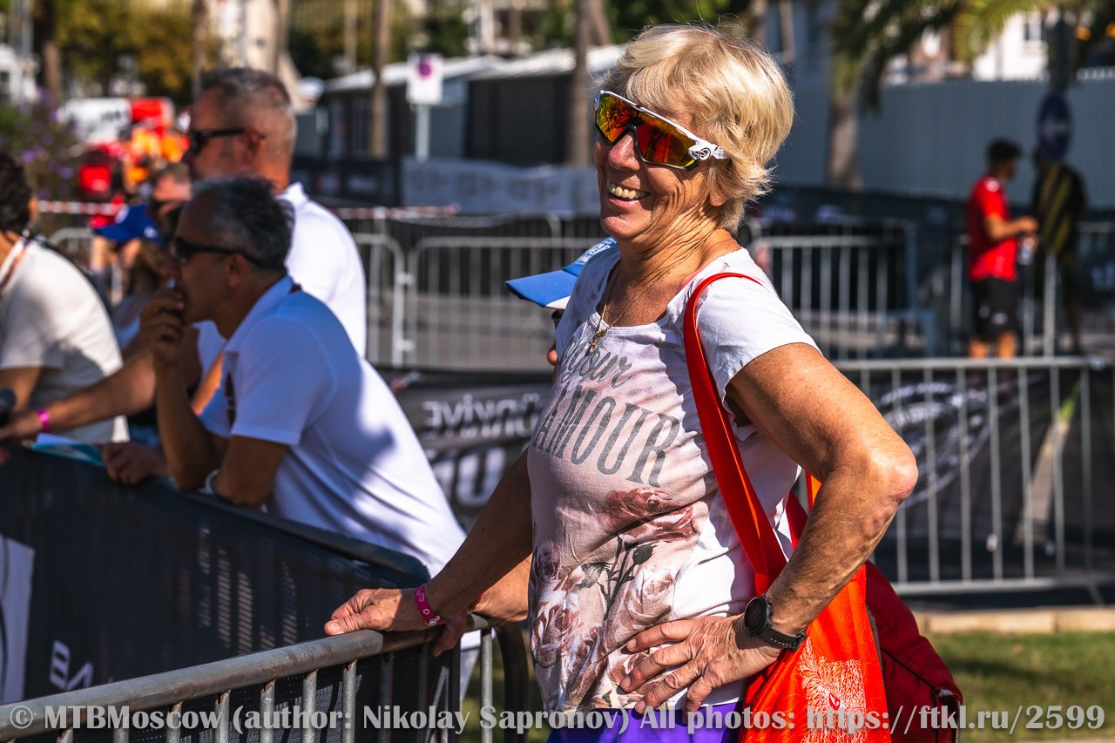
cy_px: 372
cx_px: 558
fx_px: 3406
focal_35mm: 110
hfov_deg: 18.6
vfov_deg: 12.4
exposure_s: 1/2500
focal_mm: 110
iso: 320
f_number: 7.1
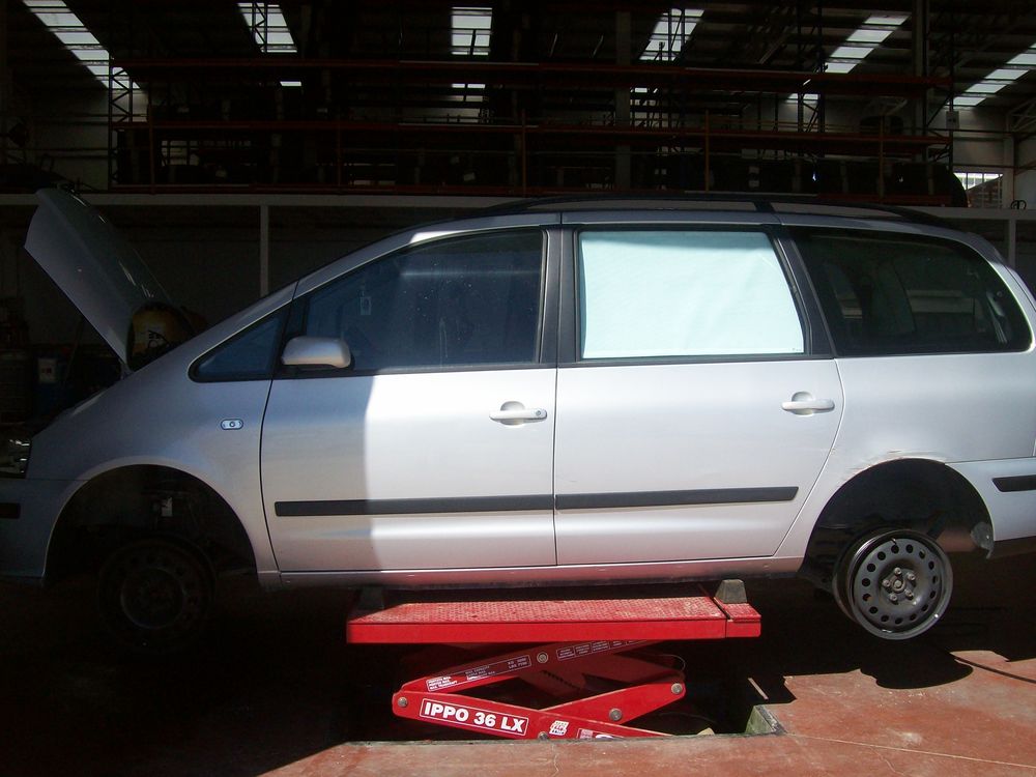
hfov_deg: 51.4
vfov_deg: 39.7
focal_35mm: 36
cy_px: 388
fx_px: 1077
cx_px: 518
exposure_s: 1/552
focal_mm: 6
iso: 80
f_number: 4.8
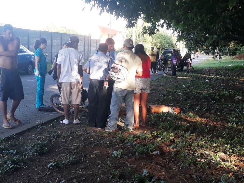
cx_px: 122
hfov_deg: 65.4
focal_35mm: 27
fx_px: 190
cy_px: 92
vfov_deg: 51.3
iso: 50
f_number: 1.9
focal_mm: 3.6
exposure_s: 1/120
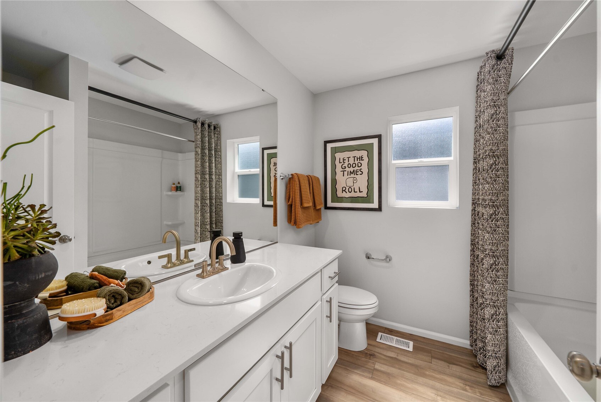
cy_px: 201
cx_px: 300
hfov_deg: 108.3
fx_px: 217
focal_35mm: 13
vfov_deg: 85.5
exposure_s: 1/30
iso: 800
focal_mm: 13
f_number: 7.1
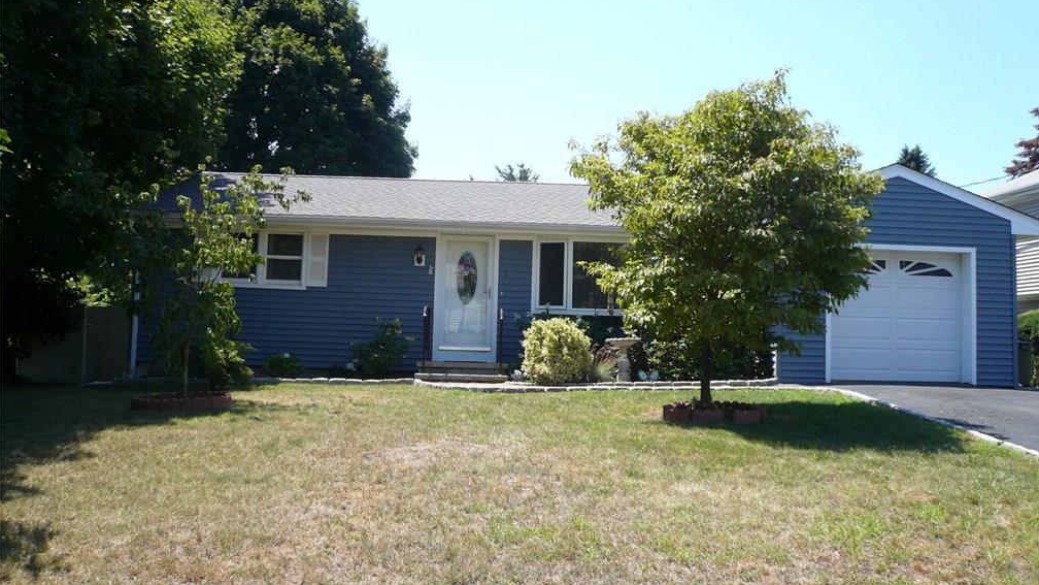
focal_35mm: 31
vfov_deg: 37.8
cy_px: 284
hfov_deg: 62.6
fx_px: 854
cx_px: 527
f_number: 2.8
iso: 100
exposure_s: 1/800
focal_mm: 4.6
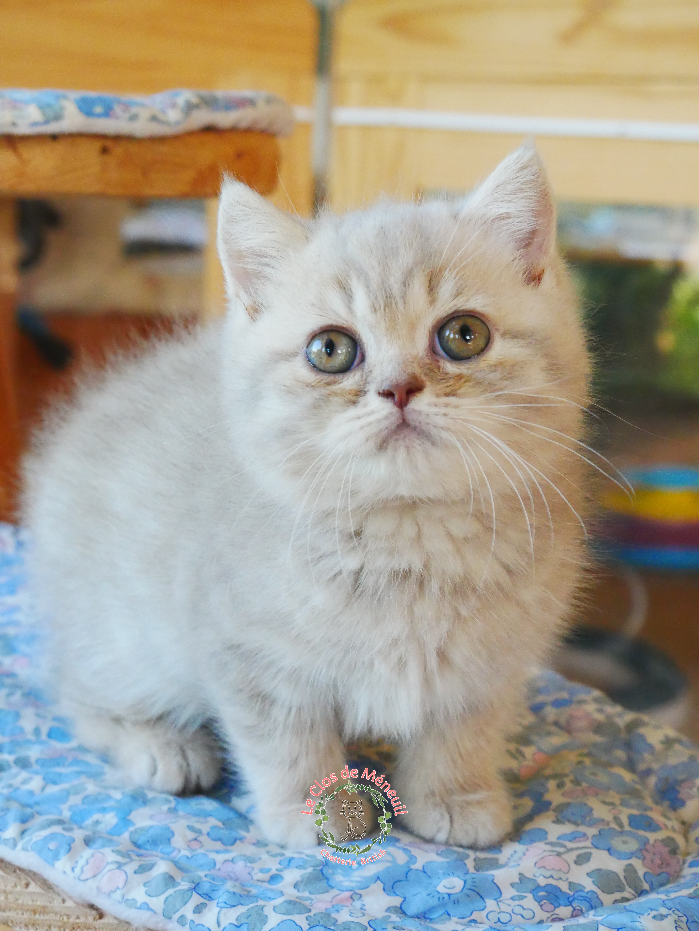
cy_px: 466
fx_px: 1937
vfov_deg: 27.0
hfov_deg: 20.5
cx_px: 350
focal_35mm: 72
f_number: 7.1
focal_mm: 36
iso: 3200
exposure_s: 1/250
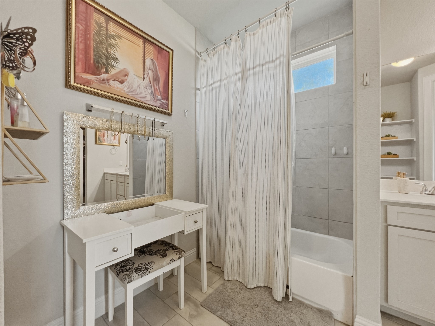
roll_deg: +0.8
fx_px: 163
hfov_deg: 106.2
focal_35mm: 13
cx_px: 218
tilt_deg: +0.9
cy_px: 163
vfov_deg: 89.9
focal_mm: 1.6
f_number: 1.8
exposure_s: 1/60
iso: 125
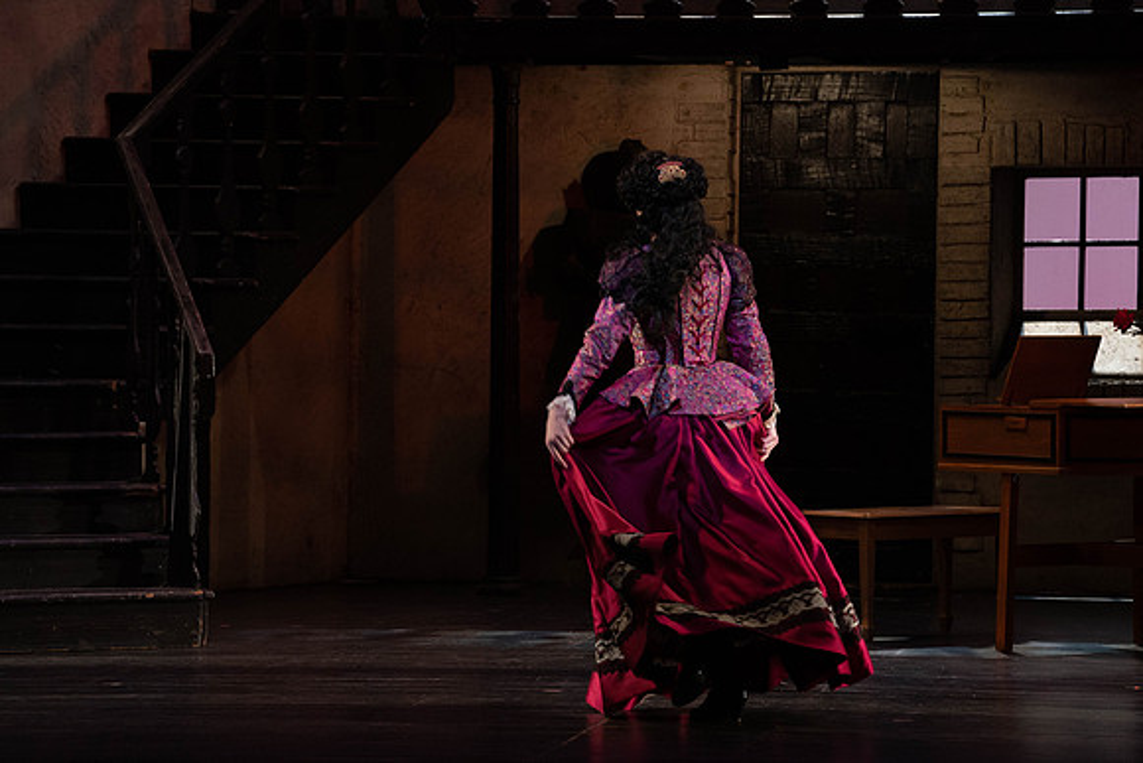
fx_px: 6351
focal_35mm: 200
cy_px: 382
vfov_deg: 6.9
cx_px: 572
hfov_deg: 10.3
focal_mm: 200
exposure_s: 1/250
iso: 3200
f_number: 7.1
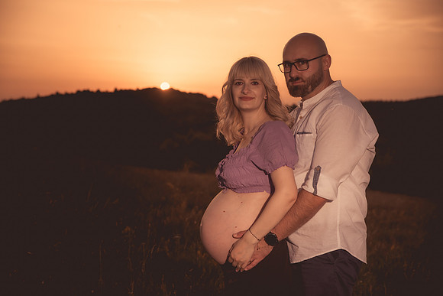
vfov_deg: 22.6
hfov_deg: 33.4
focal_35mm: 60
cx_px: 222
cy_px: 148
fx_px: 738
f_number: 3.2
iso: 100
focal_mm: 60
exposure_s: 1/1250
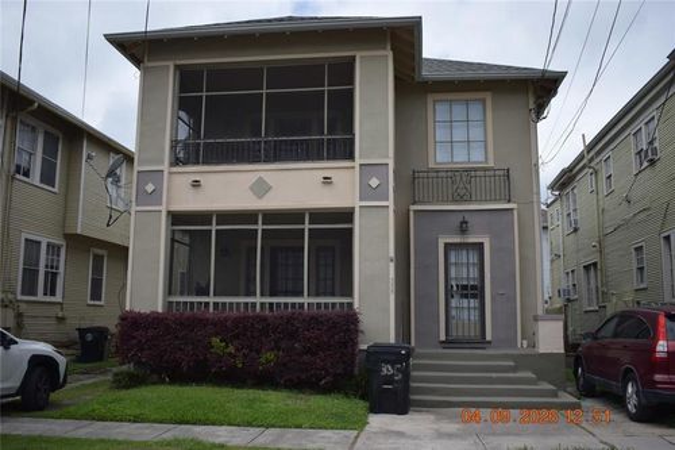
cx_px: 338
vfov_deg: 39.9
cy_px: 225
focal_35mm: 33
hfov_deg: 57.2
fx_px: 619
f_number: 3.8
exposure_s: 1/2000
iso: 200
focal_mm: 22
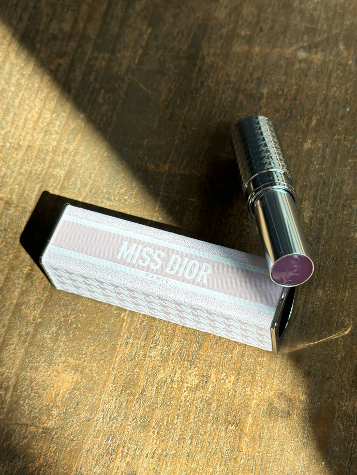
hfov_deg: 30.3
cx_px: 178
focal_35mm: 48
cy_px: 238
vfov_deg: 39.6
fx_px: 660
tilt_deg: -62.8
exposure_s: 1/1695
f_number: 1.78
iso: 80
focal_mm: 6.86
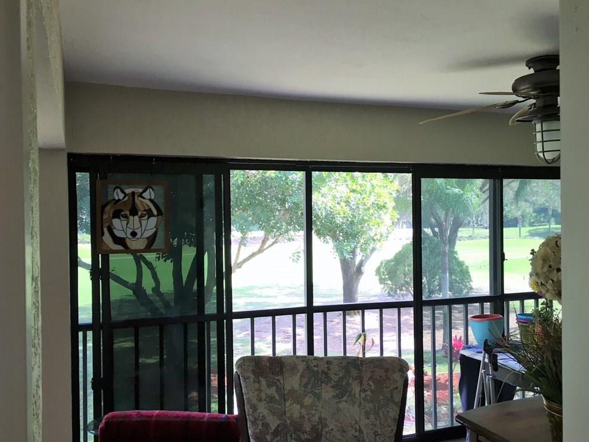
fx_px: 527
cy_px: 226
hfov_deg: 58.4
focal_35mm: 31
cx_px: 287
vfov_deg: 45.4
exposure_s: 1/40
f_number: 2.2
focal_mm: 4.15
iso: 25
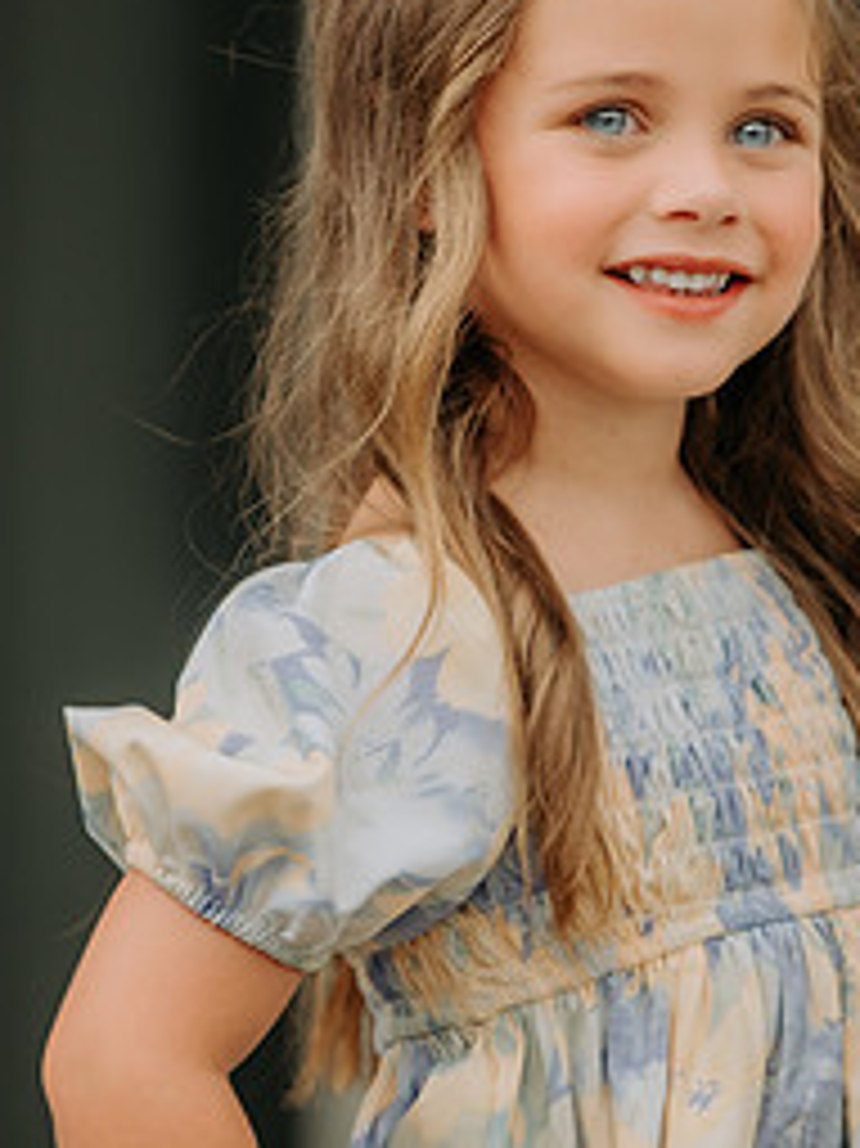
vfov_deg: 3.9
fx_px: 16908
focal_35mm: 510
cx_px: 486
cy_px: 513
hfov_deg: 2.9
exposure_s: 1/200
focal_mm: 200
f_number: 2.8
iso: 200
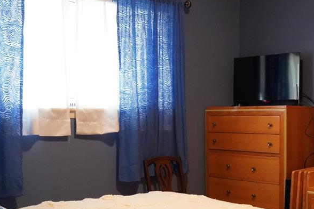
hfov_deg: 40.0
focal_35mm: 47
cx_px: 258
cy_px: 141
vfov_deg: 28.4
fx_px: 410
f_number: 6.3
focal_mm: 18
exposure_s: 1/30
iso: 3200
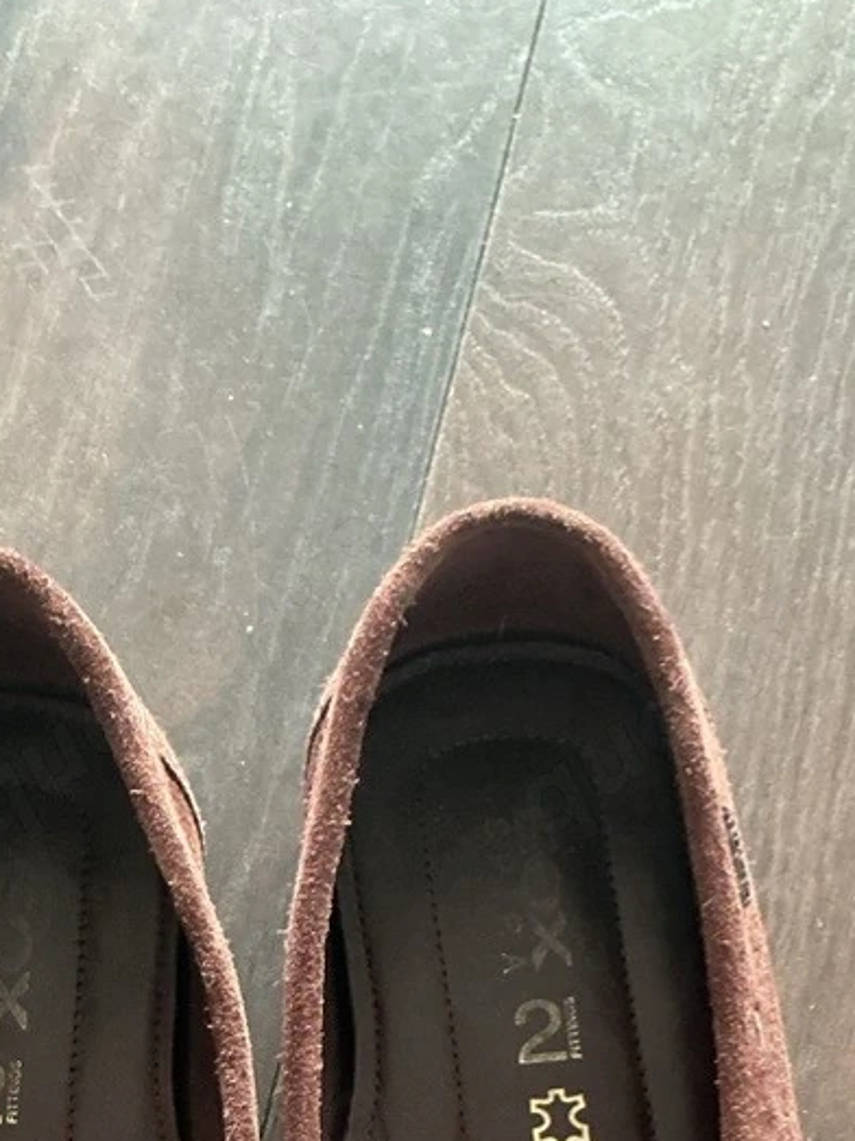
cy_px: 1320
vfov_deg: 24.2
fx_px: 2438
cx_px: 329
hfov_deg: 19.9
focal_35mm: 74
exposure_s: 1/40
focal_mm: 3
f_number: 1.8
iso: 200
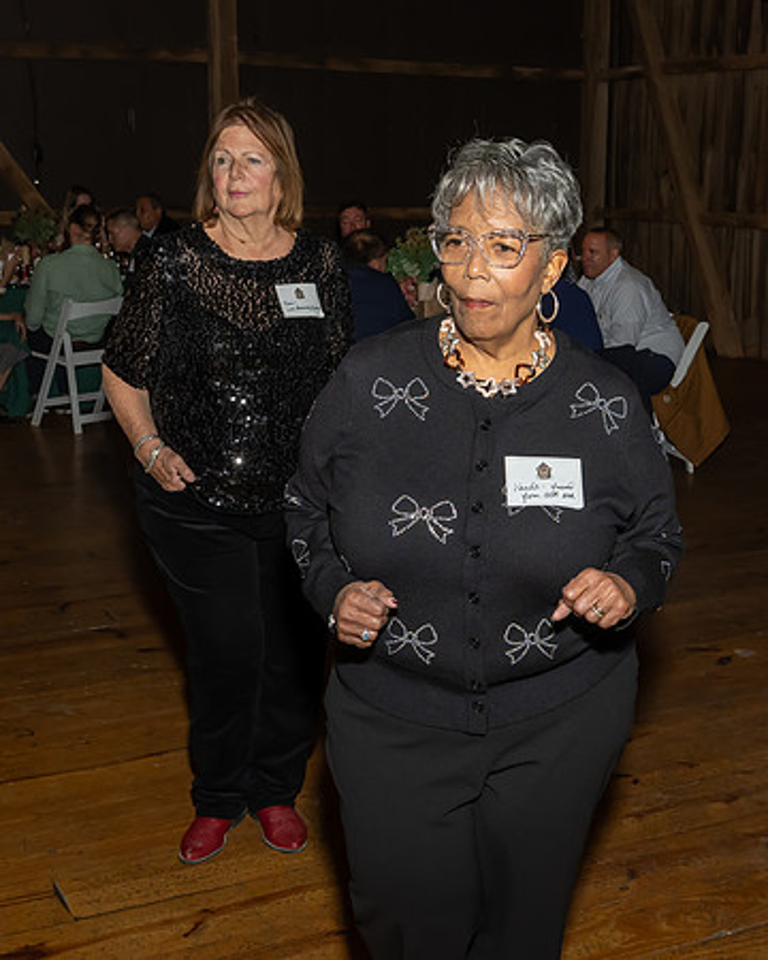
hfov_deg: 30.8
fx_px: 1389
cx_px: 468
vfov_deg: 38.1
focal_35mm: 49
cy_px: 490
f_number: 8
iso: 640
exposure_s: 1/250
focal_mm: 19
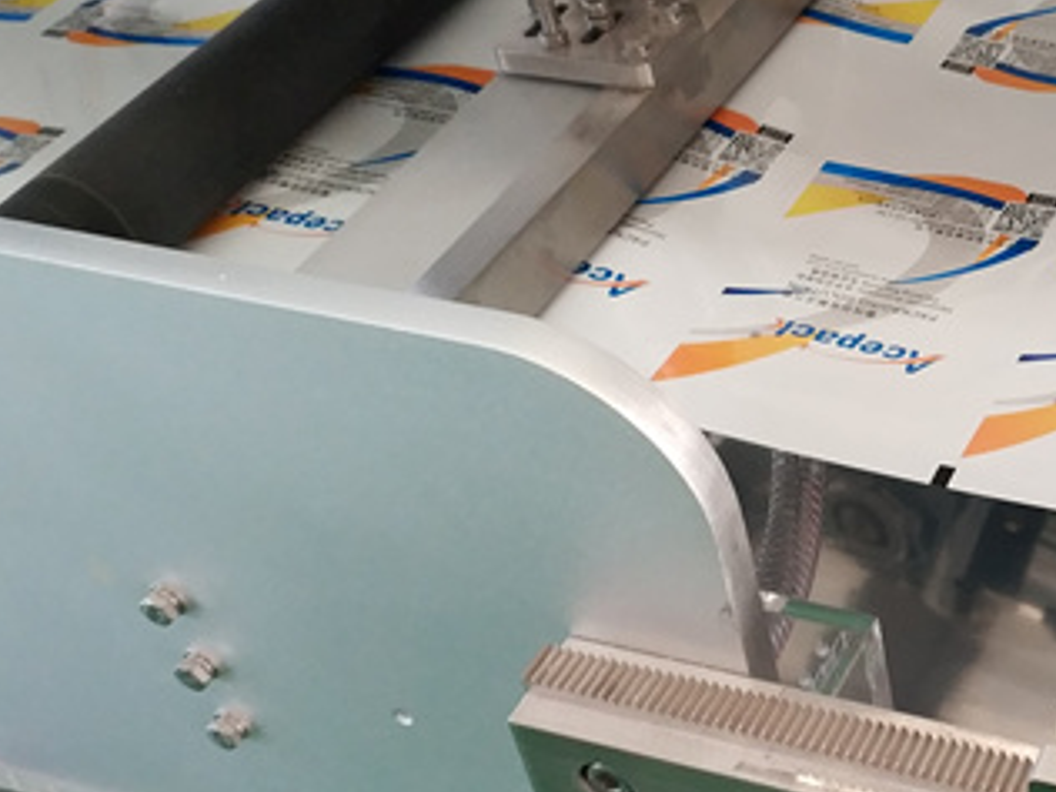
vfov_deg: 19.4
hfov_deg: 24.8
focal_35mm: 76
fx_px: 2318
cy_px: 448
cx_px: 986
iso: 330
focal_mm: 4.5
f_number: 2
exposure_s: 1/25
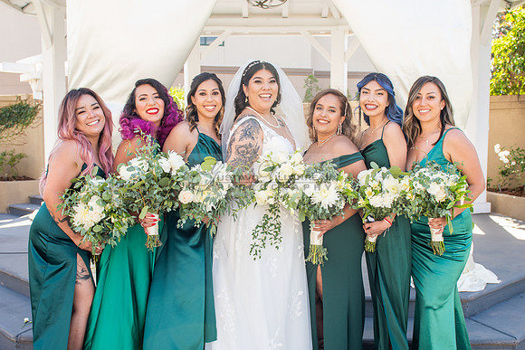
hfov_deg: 48.0
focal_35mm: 40
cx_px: 253
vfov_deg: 33.1
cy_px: 190
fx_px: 589
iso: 100
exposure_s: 1/125
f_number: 5
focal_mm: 24
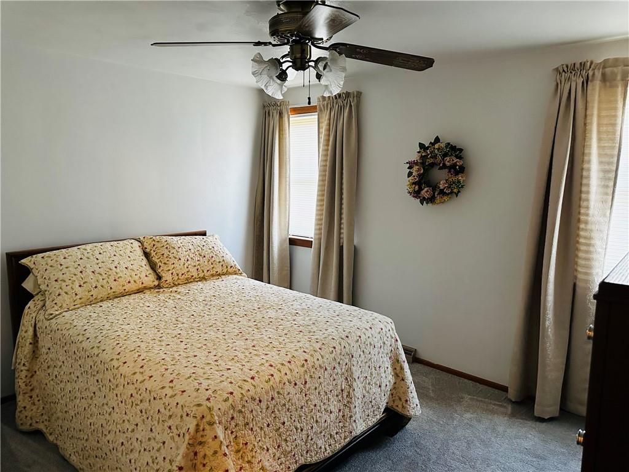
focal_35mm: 24
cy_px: 236
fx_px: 436
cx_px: 314
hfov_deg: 71.6
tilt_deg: -9.5
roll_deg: -1.3
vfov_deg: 56.8
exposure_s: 1/60
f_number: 1.78
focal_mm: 6.86
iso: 640
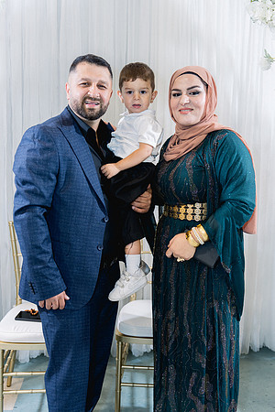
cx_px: 138
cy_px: 206
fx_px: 458
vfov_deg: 48.5
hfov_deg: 33.4
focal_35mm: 40
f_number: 2.8
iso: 800
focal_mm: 40
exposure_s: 1/160
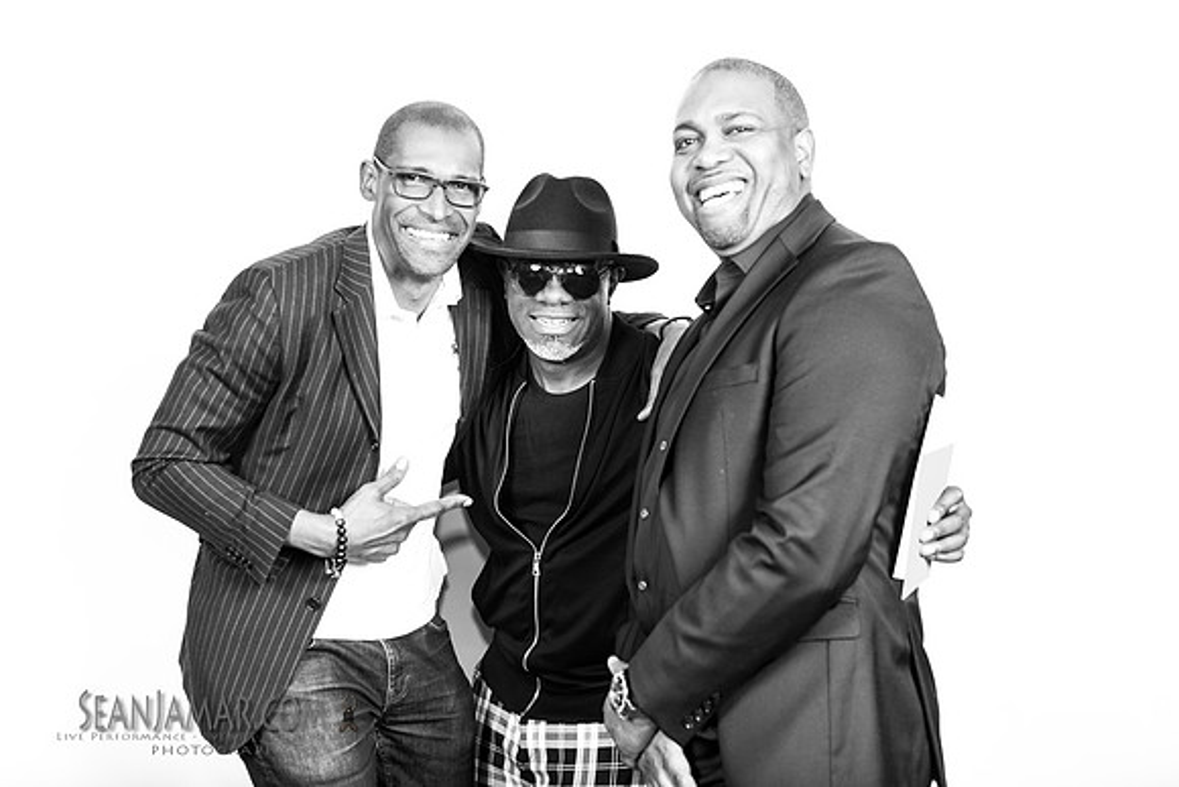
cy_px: 394
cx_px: 590
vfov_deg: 28.1
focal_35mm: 48
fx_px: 1572
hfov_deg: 41.1
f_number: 4
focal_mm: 48
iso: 500
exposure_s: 1/200
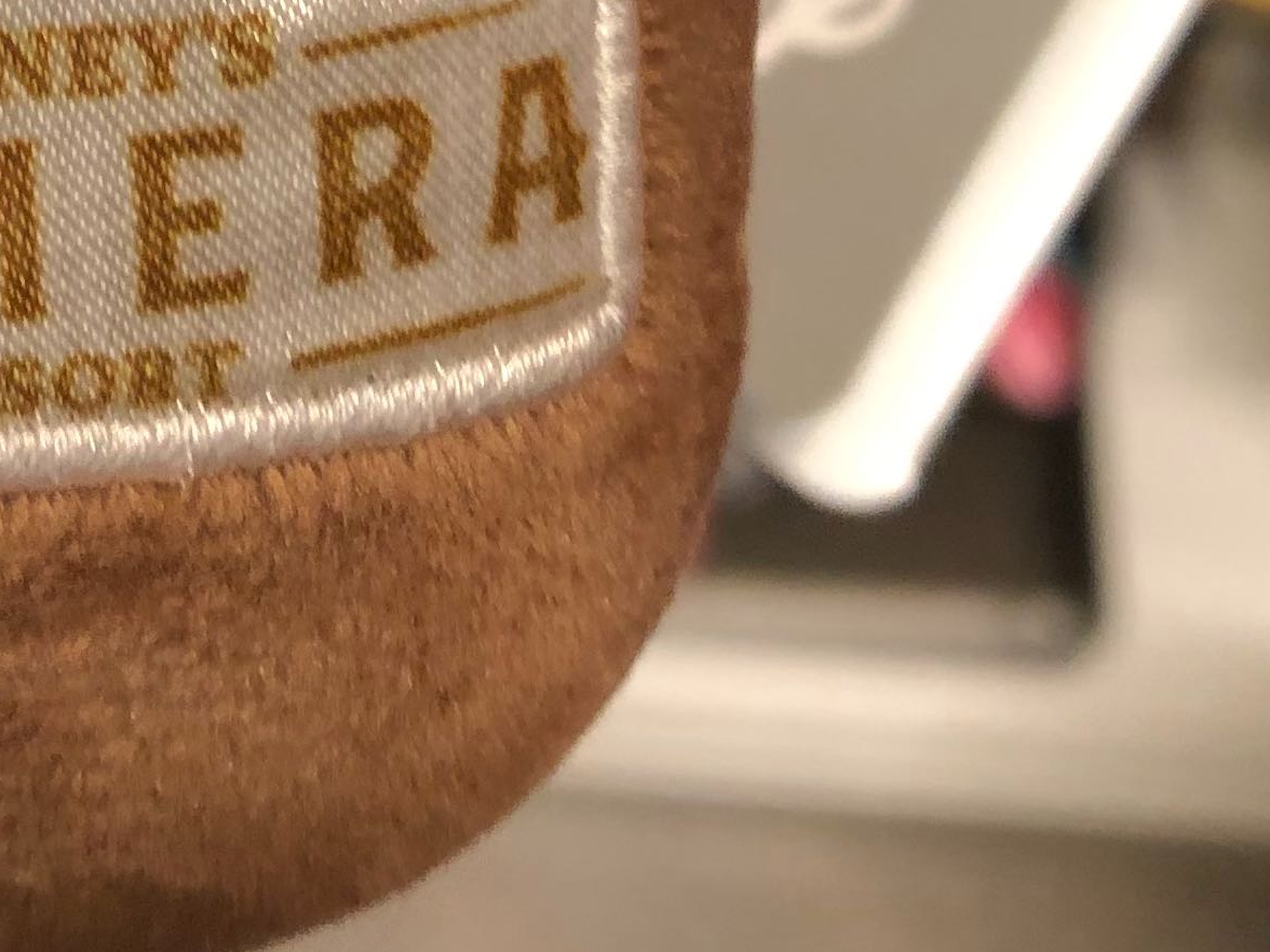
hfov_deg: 19.9
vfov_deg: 14.4
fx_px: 3522
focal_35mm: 96
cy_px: -440
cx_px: 45
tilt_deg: -58.7
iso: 50
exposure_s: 1/15
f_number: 1.8
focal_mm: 3.99
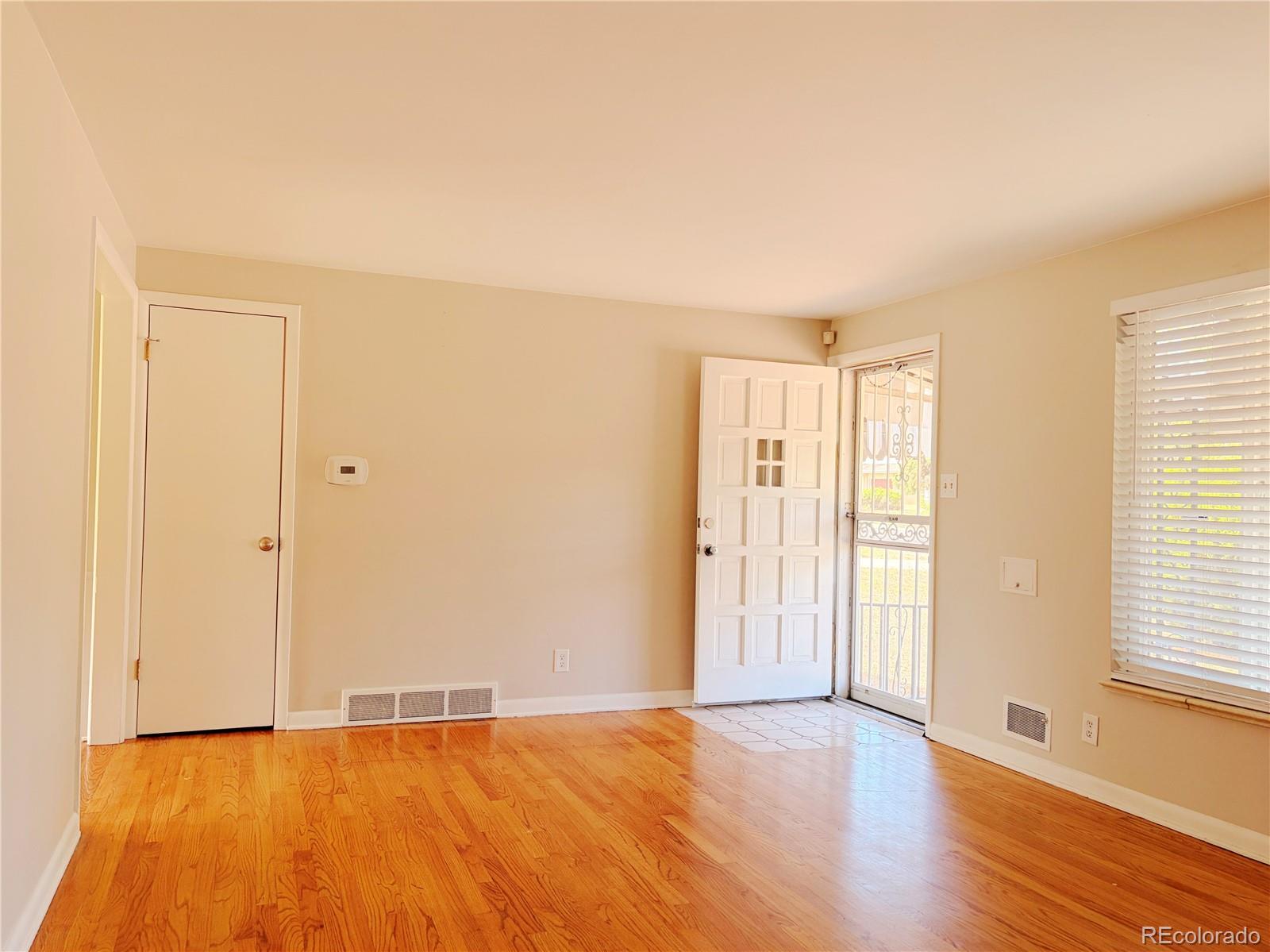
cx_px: 635
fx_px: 954
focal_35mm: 26
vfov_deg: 53.0
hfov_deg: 67.3
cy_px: 476
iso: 125
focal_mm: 5.96
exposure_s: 1/198
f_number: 1.6
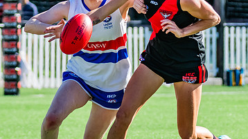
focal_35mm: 742
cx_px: 135
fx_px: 4877
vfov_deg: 1.6
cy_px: 68
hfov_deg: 2.9
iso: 800
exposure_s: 1/1250
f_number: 8
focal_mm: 240
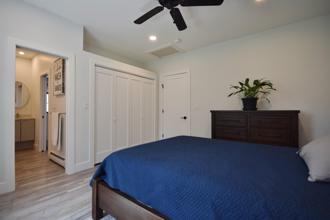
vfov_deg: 77.3
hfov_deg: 100.4
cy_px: 110
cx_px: 165
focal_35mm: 15
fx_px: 137
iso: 200
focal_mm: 10
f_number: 6.3
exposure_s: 1/30
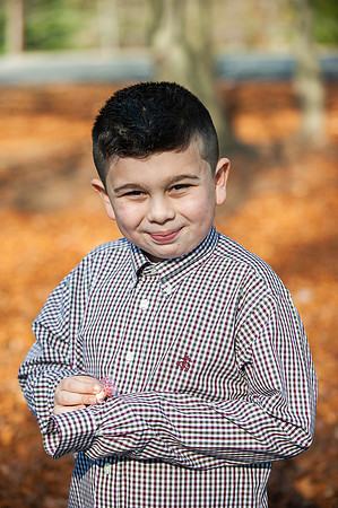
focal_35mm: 86
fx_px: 1214
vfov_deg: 23.7
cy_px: 254
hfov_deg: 15.9
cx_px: 169
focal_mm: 86
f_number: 3.5
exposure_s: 1/1600
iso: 320
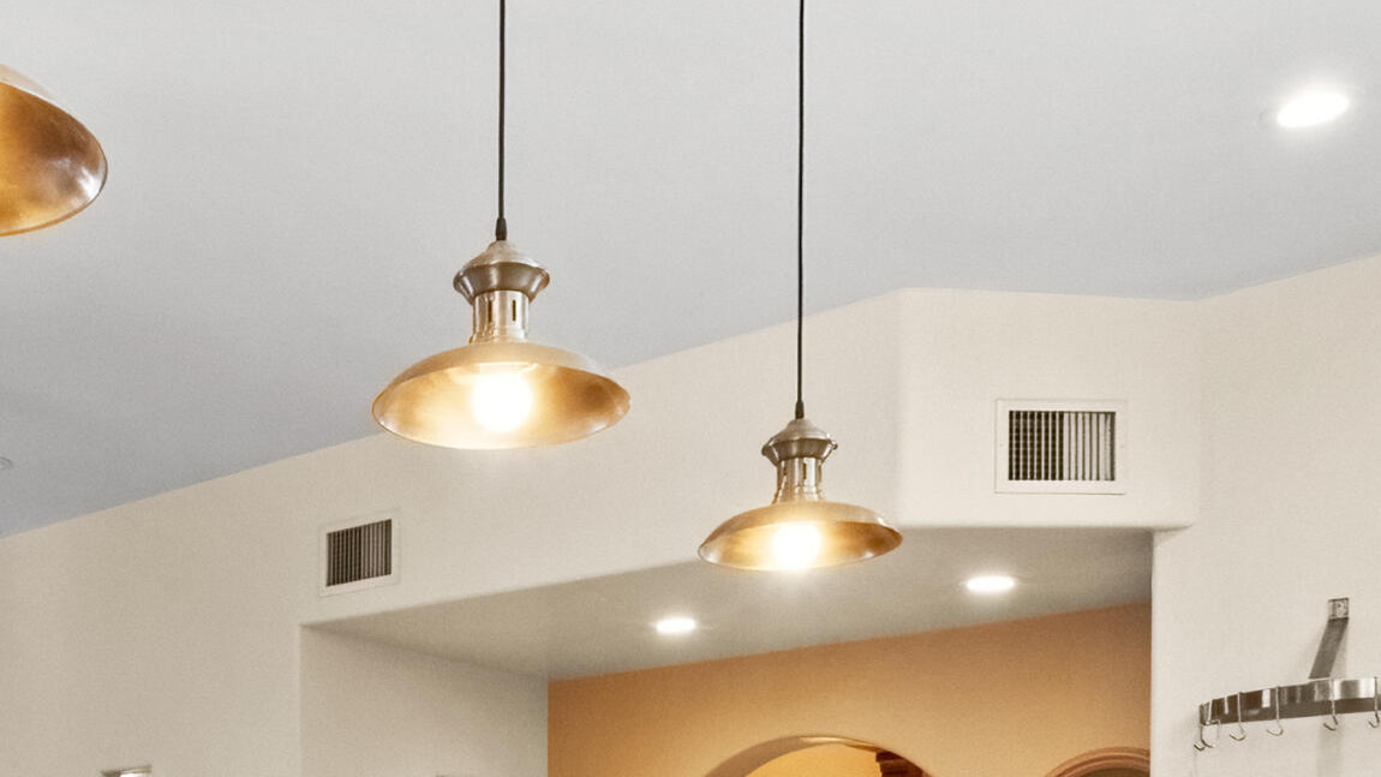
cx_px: 293
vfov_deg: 25.6
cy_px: 960
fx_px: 1501
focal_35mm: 41
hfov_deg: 47.0
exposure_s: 1/4
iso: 1600
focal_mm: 10
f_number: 22
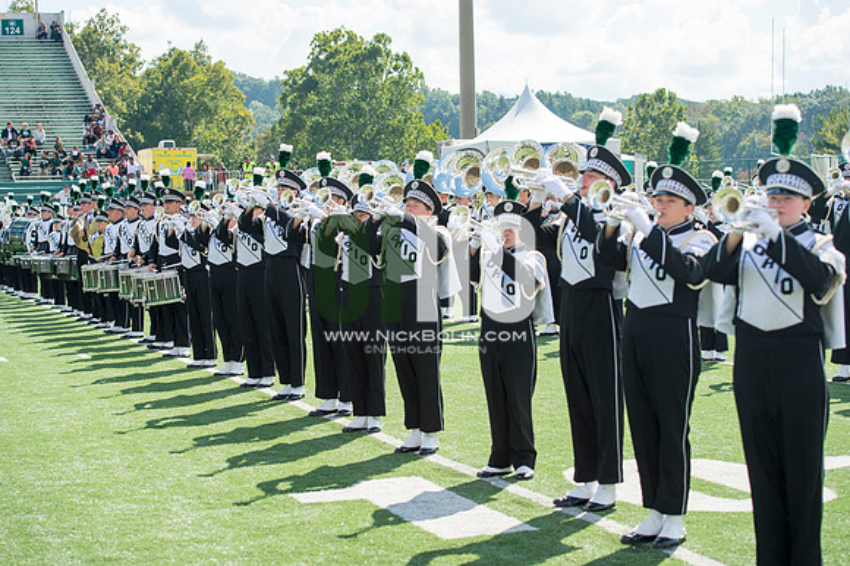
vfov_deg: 19.4
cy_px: 283
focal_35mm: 70
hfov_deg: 28.9
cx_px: 425
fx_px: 1652
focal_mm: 70
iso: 200
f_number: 4.5
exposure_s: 1/1000
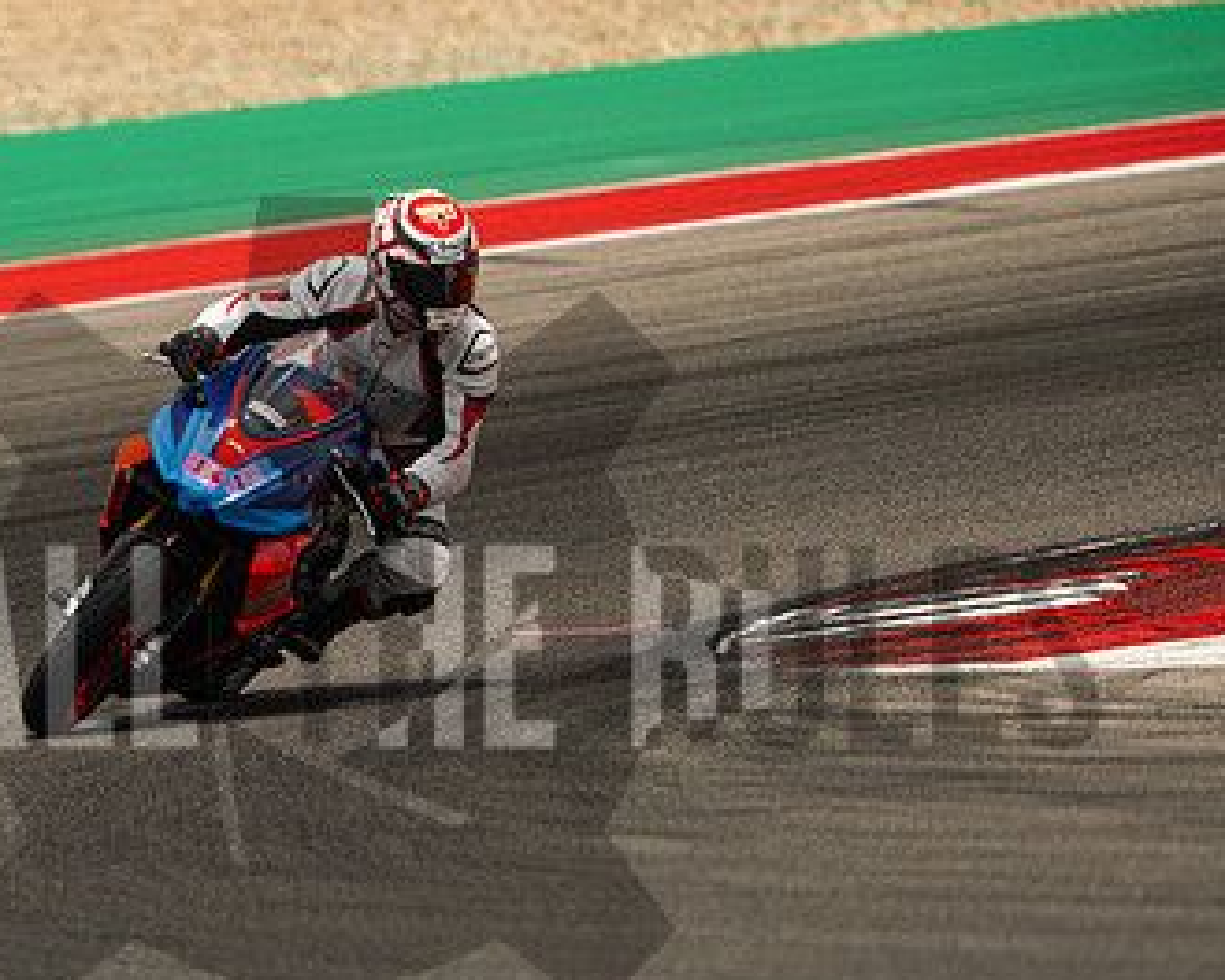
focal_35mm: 694
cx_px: 316
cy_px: 651
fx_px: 25161
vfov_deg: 2.2
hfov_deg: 2.8
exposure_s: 1/4000
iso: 400
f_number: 2.8
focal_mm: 280
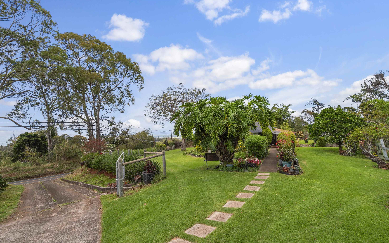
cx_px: 192
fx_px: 180
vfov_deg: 68.0
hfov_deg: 94.4
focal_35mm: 17
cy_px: 124
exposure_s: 1/160
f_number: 8
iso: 100
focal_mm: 16
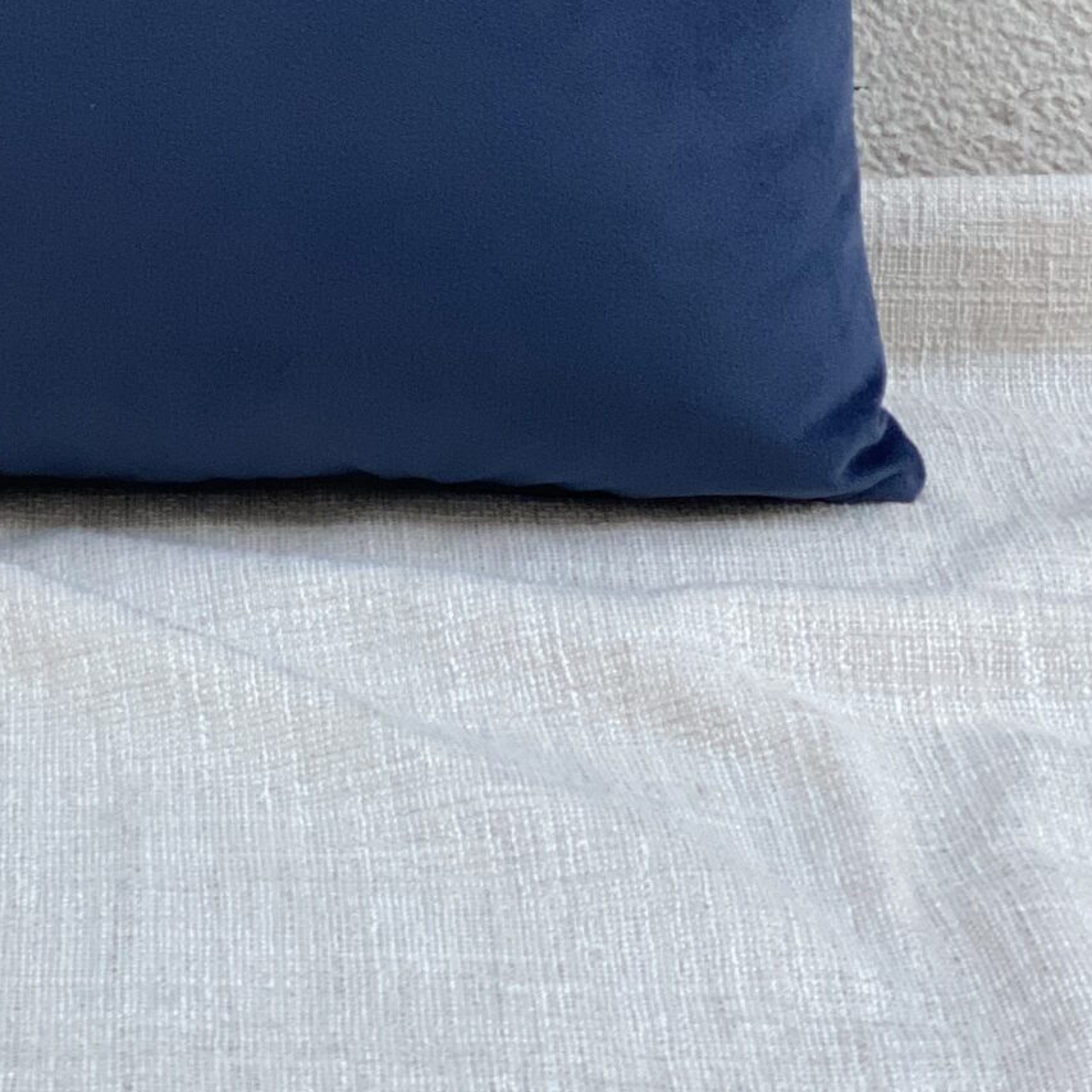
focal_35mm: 138
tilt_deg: -17.3
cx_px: 113
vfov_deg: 12.5
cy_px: -67
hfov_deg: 12.6
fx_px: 4925
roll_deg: -0.5
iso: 125
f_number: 2
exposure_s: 1/122
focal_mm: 6
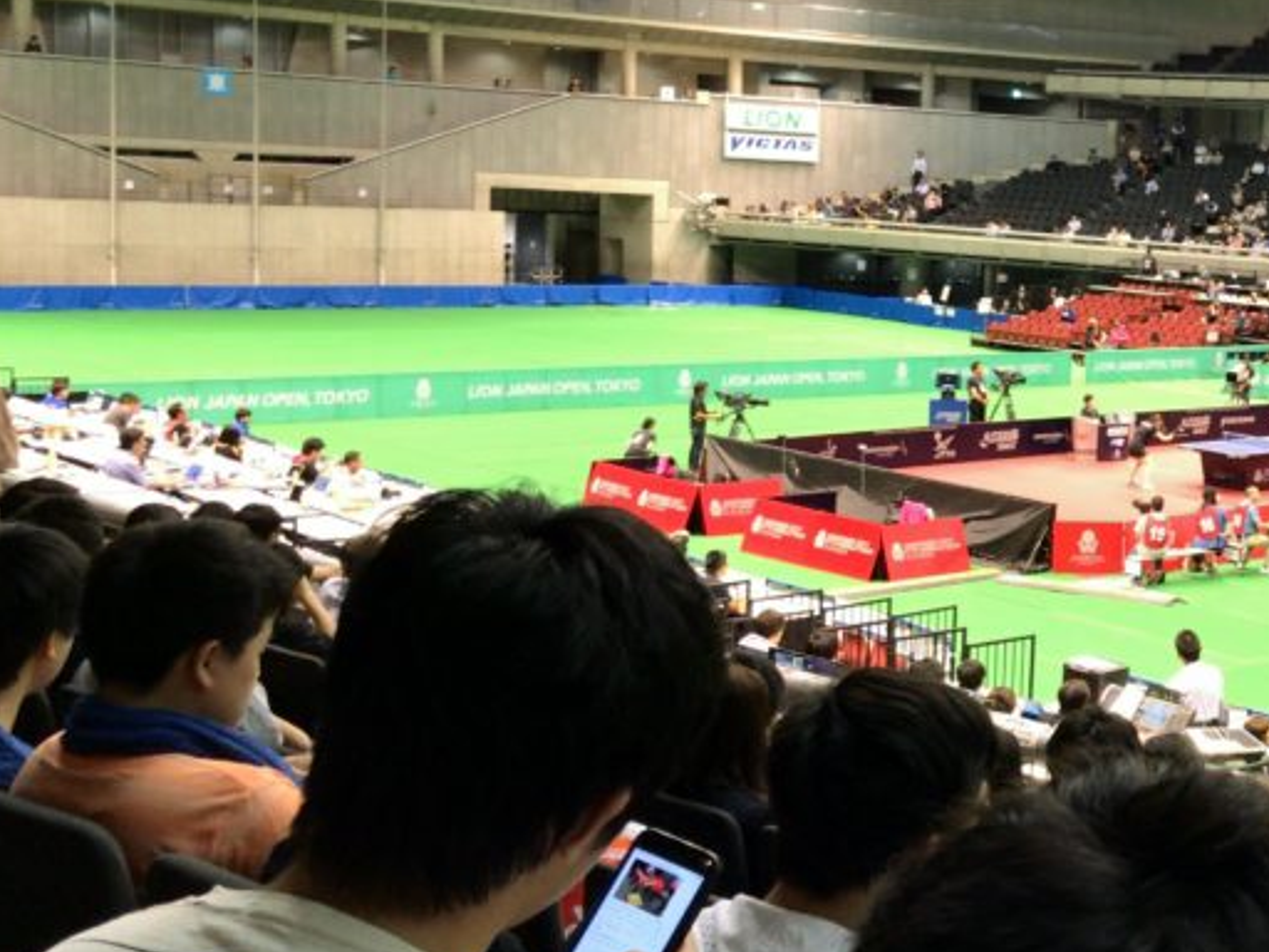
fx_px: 2053
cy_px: 429
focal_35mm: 56
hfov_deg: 31.9
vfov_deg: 26.1
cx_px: 1244
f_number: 1.8
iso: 64
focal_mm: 3.99
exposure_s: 1/30
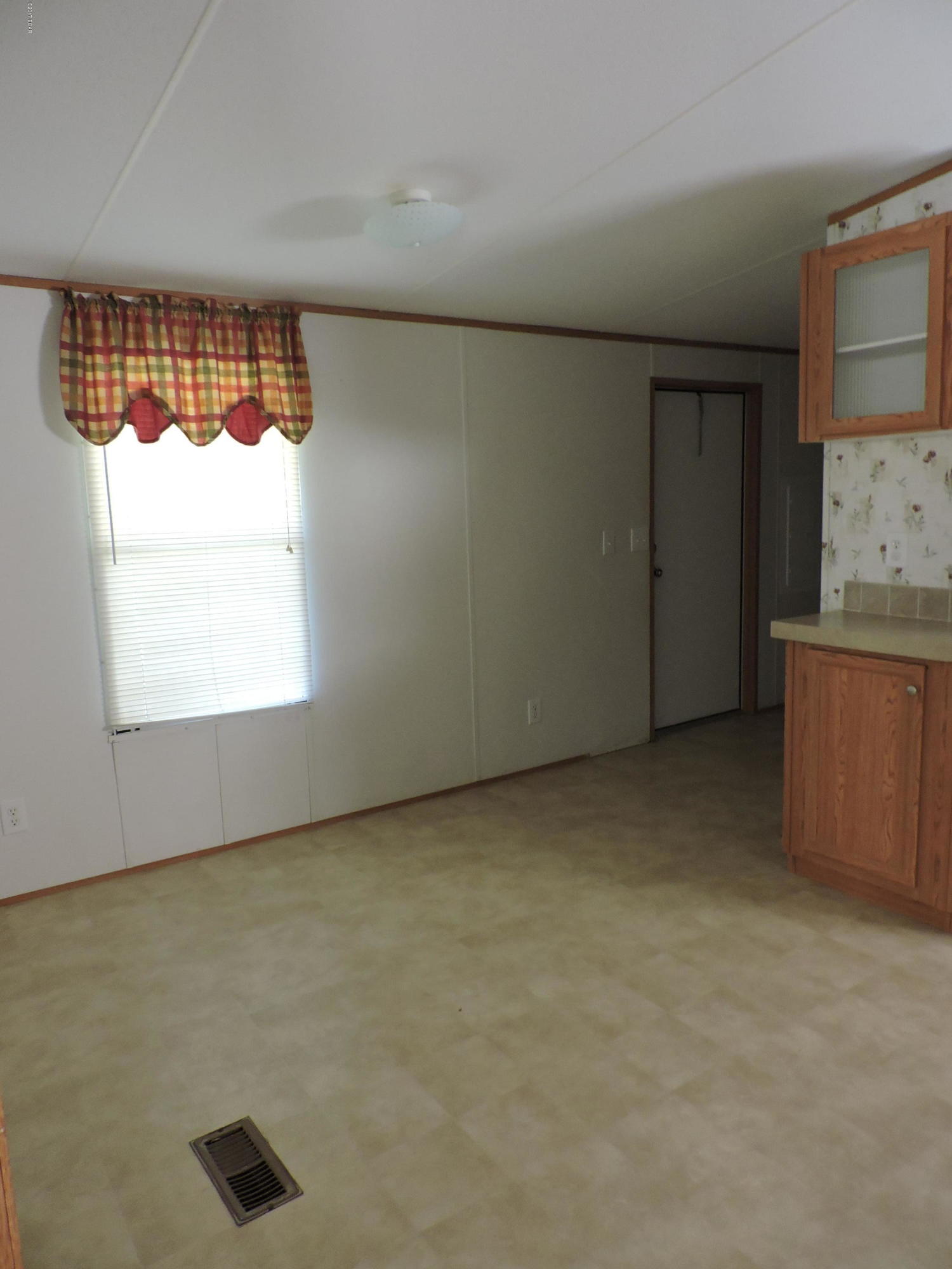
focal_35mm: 24
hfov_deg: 56.8
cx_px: 476
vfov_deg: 71.6
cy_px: 634
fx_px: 880
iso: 400
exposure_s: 1/15
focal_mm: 4.3
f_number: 3
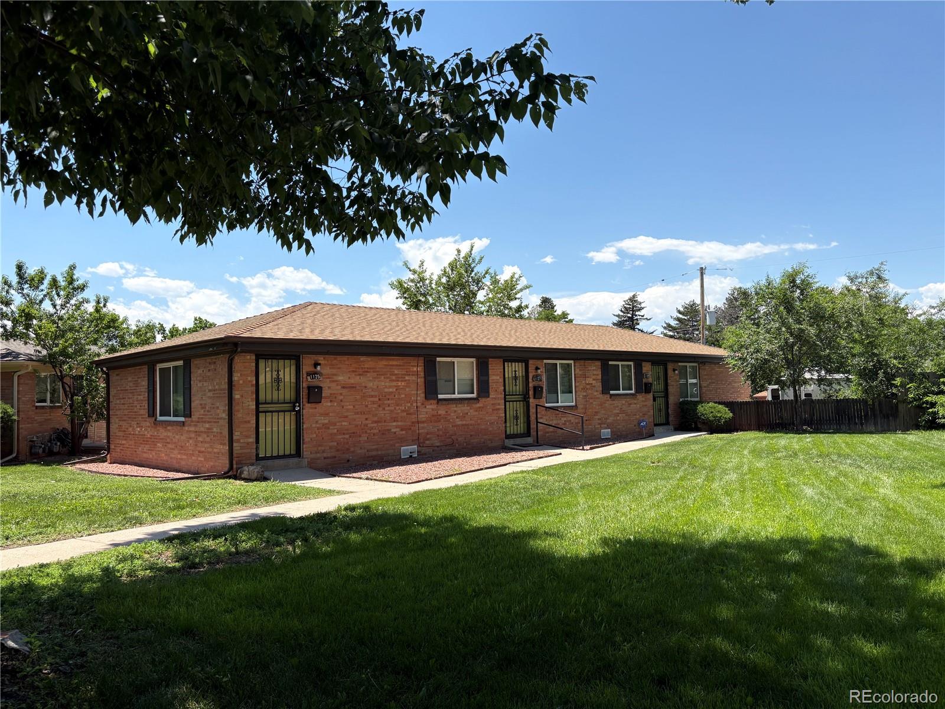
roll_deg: +2.1
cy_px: 354
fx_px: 710
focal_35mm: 26
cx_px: 472
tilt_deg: +2.8
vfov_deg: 53.1
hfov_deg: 67.3
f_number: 1.6
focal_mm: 5.96
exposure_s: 1/2865
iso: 50
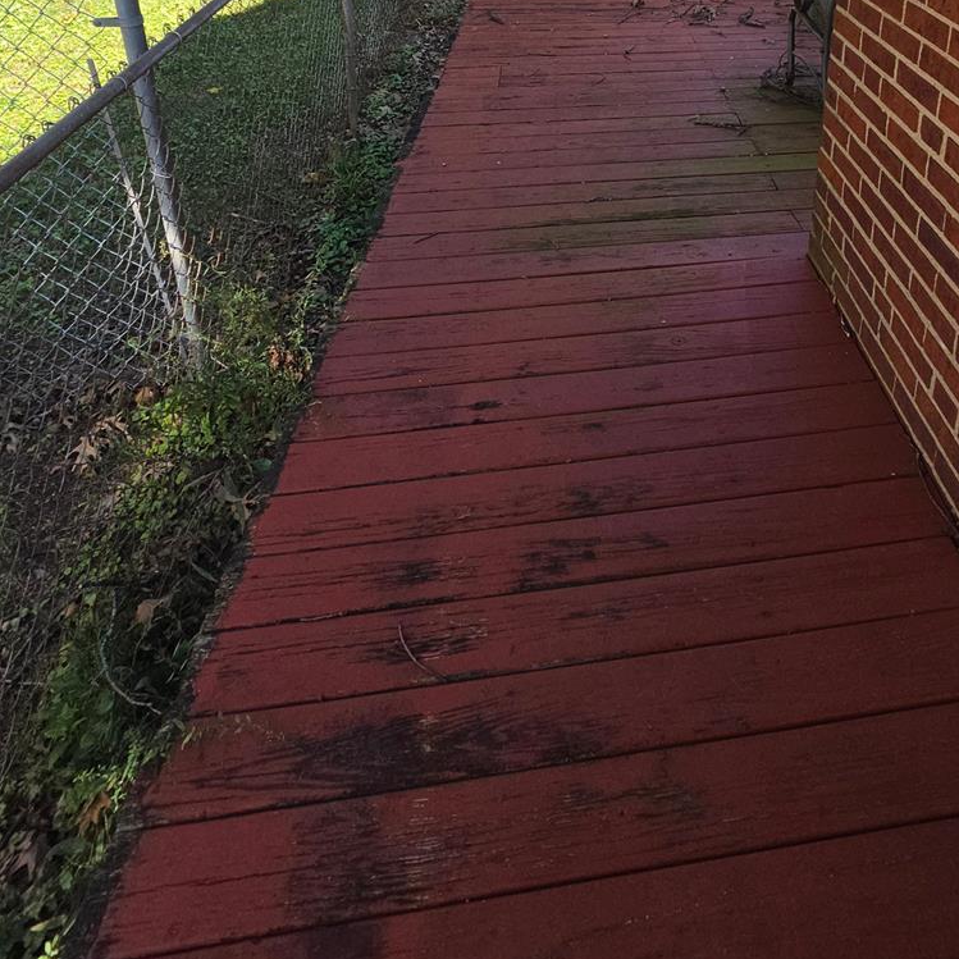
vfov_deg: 56.6
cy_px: 73
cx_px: 636
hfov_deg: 65.6
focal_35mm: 23
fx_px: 721
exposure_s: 1/356
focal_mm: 2.2
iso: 50
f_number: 2.2
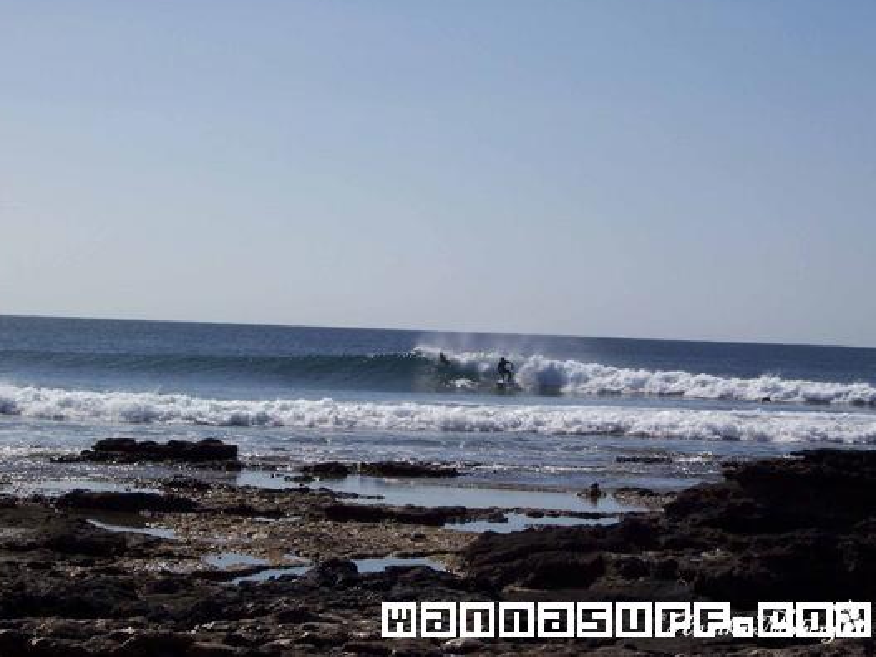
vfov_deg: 14.0
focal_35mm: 106
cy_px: 317
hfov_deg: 18.5
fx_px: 2682
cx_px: 442
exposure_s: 1/500
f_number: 9.5
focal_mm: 16.8
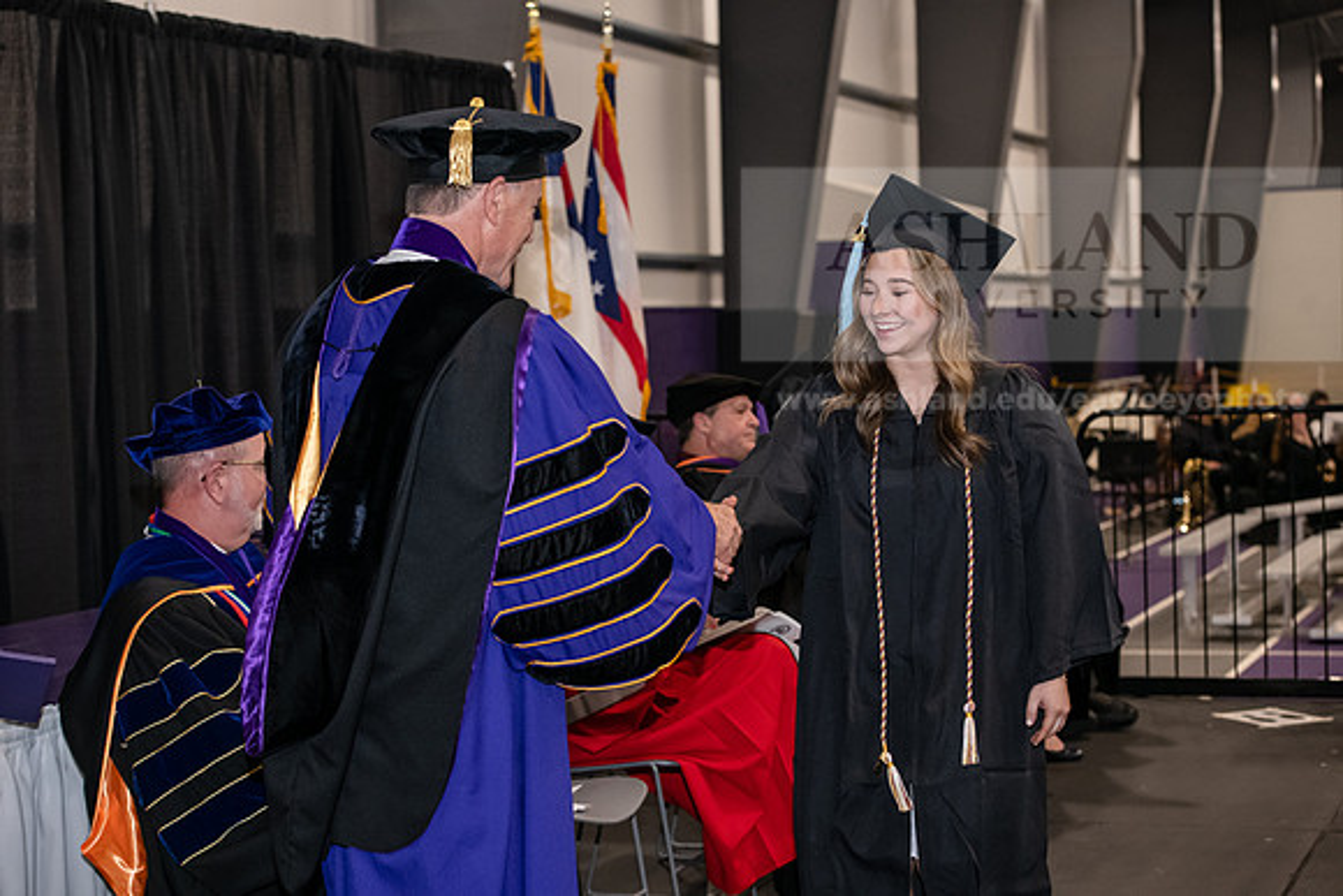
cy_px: 448
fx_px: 2612
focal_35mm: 70
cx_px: 672
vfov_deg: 19.5
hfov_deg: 28.8
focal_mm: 70
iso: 2500
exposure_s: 1/200
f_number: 5
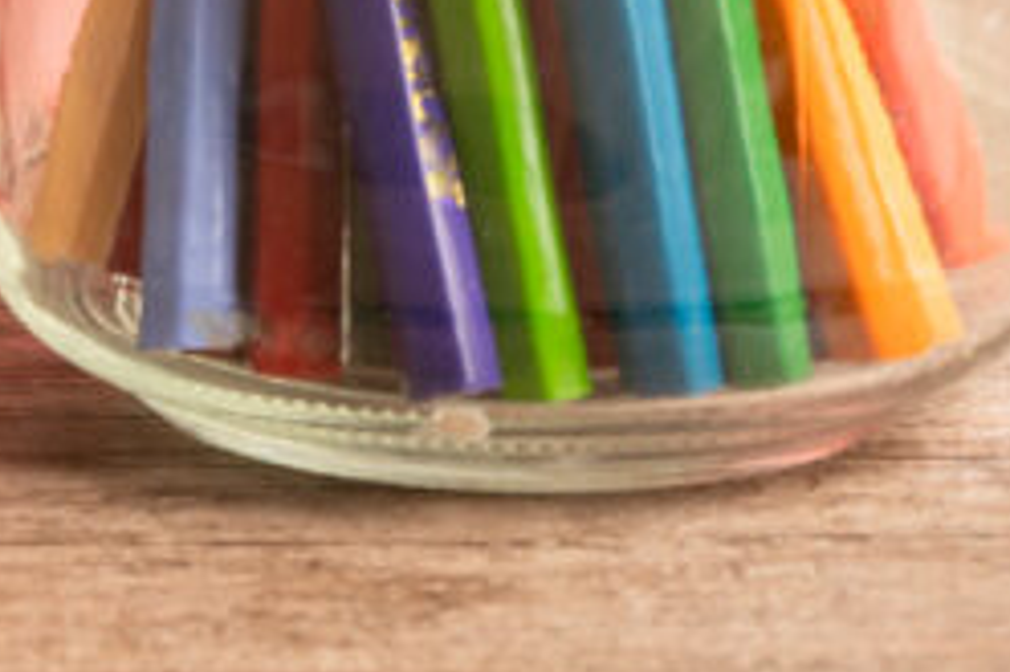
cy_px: -741
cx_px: -603
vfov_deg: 6.1
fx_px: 6112
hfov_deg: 9.1
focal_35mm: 218
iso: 125
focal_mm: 50
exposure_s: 1/60
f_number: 8
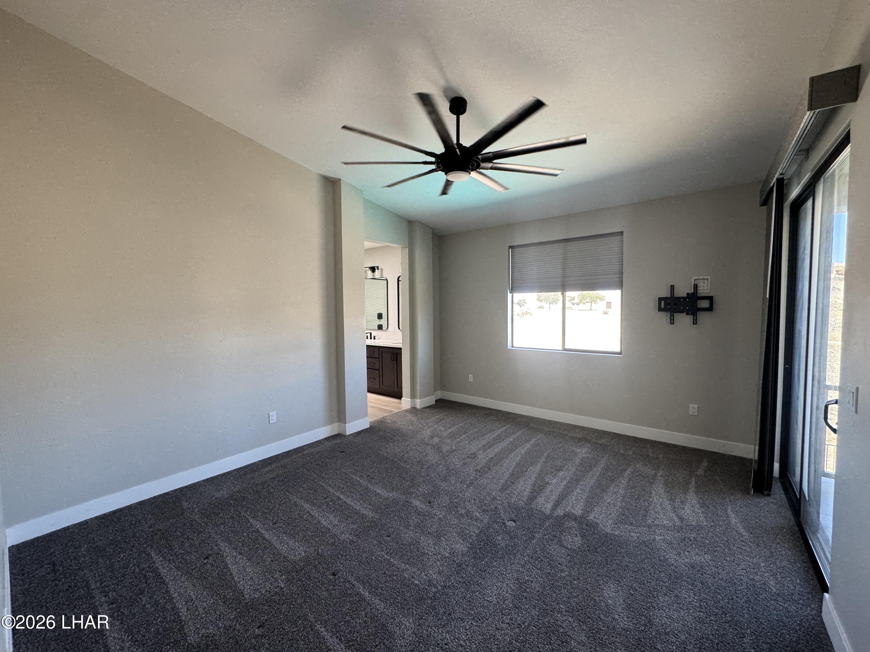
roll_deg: +0.5
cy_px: 326
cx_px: 435
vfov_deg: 85.7
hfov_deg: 102.1
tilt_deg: -3.8
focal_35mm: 14
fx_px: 352
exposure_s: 1/99
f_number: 2.2
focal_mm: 2.22
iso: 160
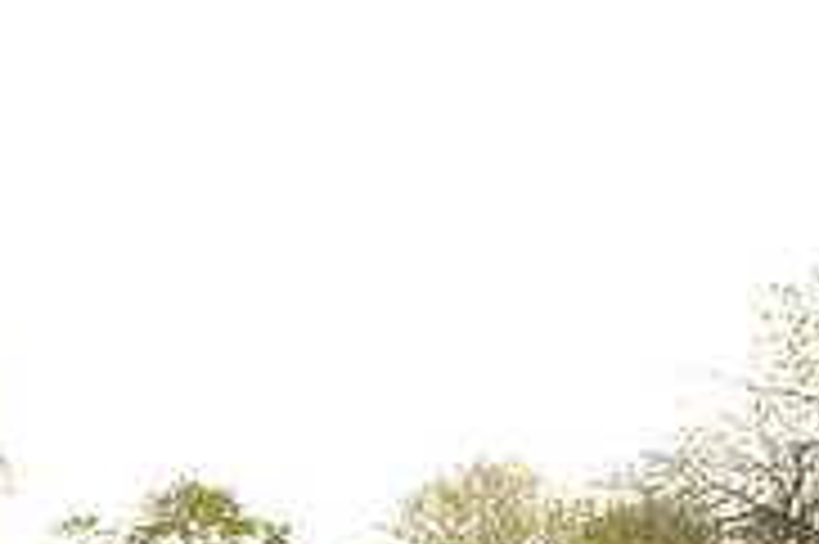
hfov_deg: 15.4
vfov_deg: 10.9
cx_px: -468
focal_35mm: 121
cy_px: 827
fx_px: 2750
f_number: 8
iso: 400
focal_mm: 38
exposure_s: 1/250
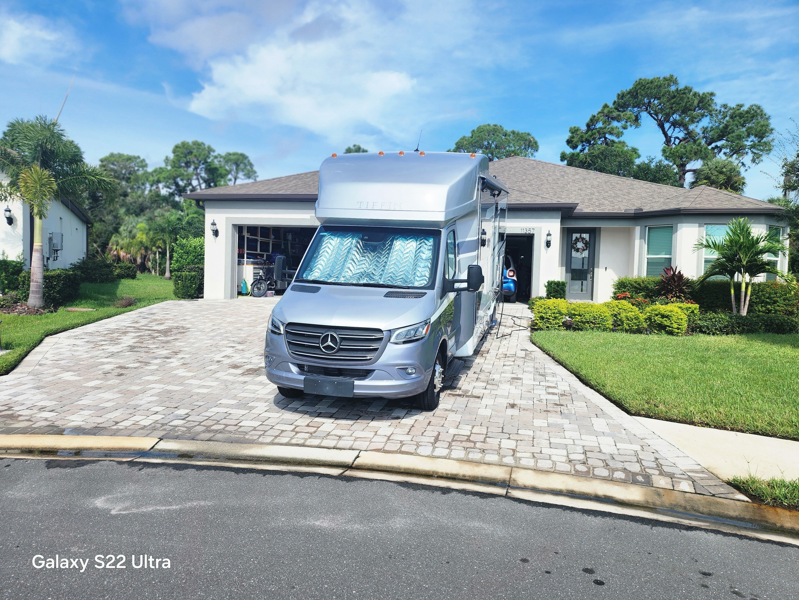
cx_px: 409
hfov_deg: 71.6
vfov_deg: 56.8
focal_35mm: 24
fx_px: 554
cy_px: 296
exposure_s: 1/997
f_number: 1.8
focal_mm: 6.4
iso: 12
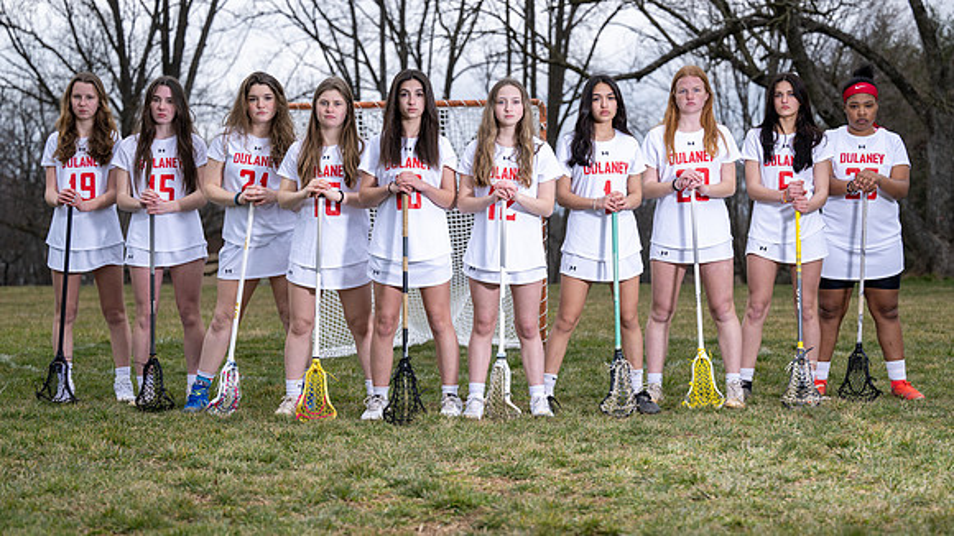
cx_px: 503
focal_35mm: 79
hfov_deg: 26.8
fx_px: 2004
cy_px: 310
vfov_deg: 15.2
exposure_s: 1/250
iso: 64
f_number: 3.5
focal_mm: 70
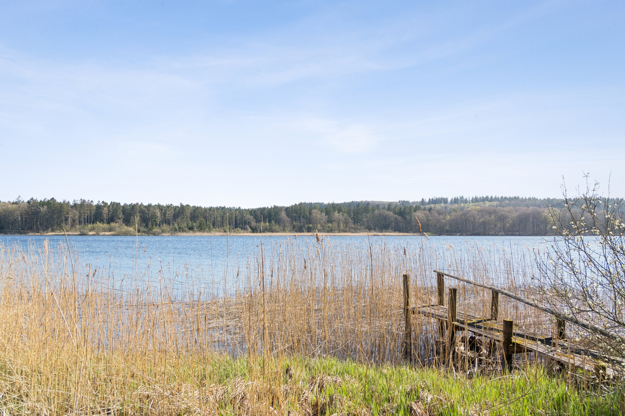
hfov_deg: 59.5
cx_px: 312
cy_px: 208
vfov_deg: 41.7
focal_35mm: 32
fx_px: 547
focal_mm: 21
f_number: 4
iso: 200
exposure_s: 1/1250
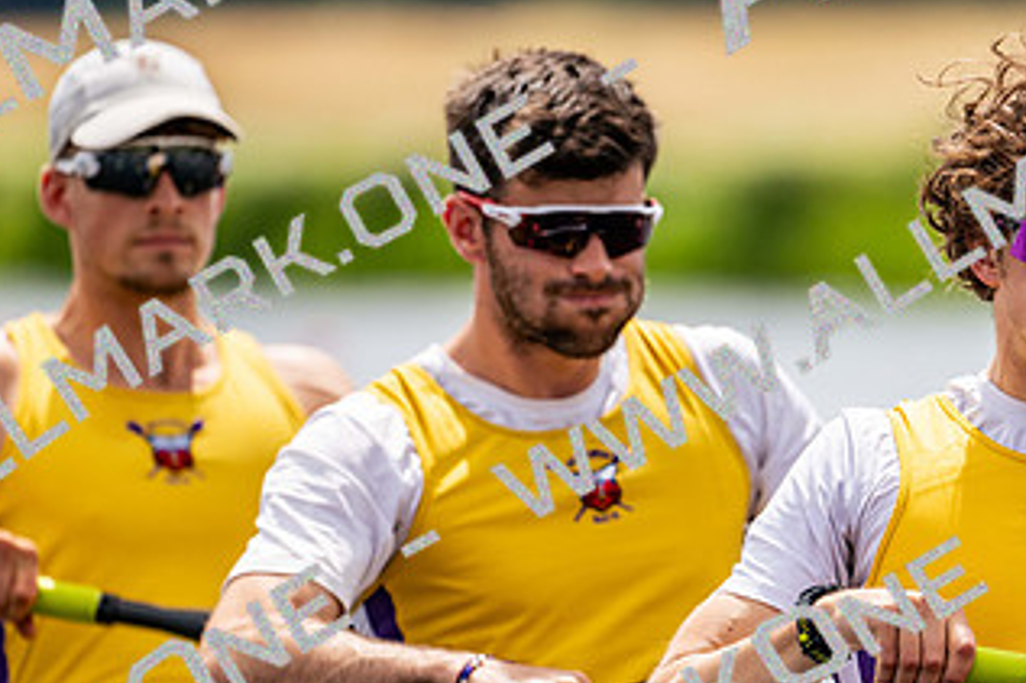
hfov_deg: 2.8
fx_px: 20850
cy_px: 528
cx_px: 890
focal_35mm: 732
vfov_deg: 1.9
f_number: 4.5
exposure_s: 1/2500
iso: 220
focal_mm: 400
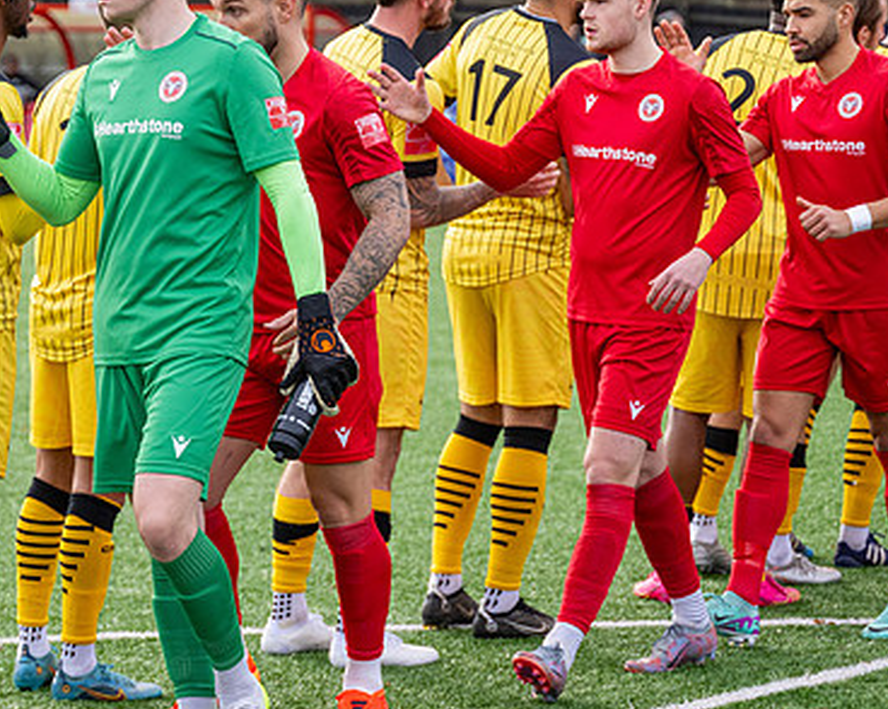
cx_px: 213
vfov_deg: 9.1
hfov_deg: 11.4
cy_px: 316
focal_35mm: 169
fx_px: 4439
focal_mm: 98
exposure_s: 1/1600
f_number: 4
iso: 800
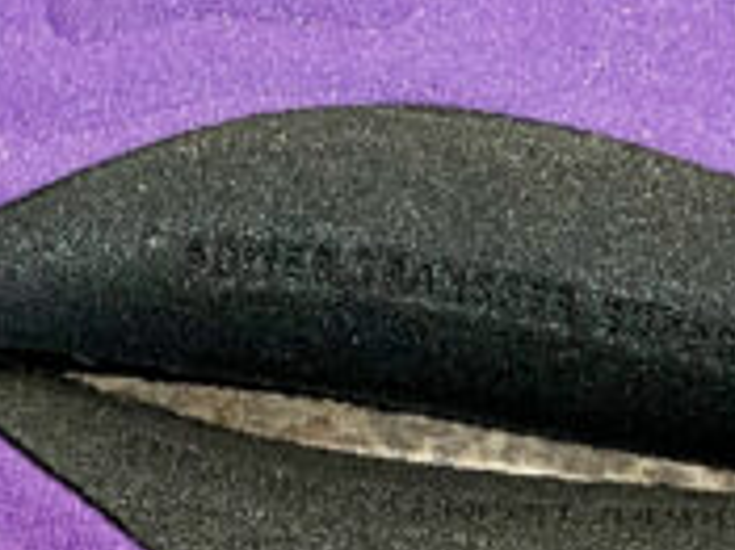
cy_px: 533
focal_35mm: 119
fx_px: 2525
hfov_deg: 16.5
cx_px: 189
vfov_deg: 12.3
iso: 400
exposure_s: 1/40
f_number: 1.6
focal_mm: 5.1
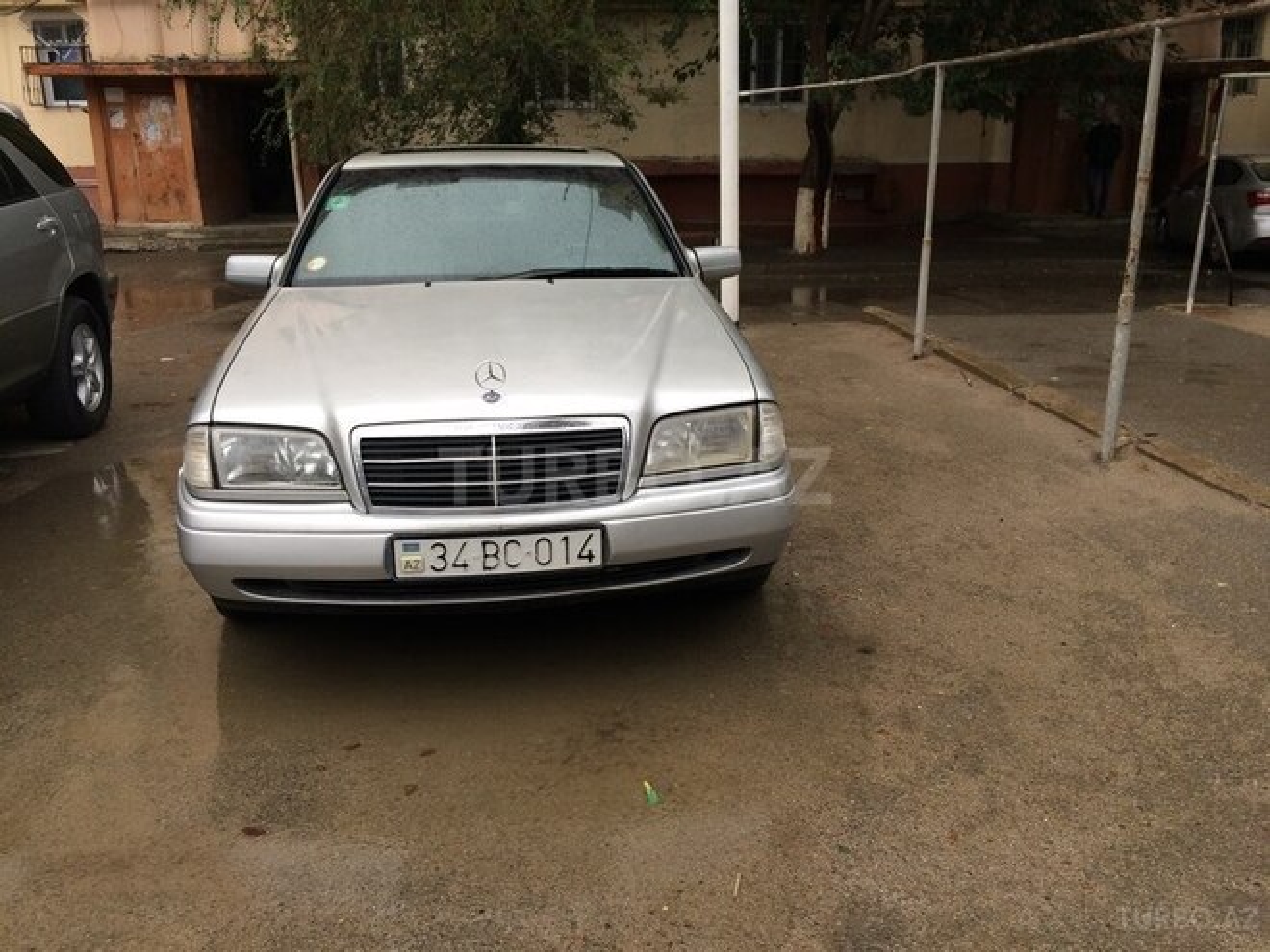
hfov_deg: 61.7
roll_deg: +1.8
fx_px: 1064
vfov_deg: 48.2
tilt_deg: -17.2
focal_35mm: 29
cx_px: 635
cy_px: 476
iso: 32
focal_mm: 4.15
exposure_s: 1/137
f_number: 2.2
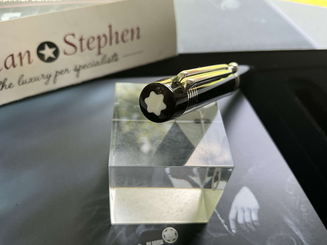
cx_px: 164
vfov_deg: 48.2
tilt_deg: -46.3
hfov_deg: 61.7
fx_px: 274
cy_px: 122
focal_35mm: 29
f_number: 1.8
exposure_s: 1/122
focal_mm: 3
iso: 64
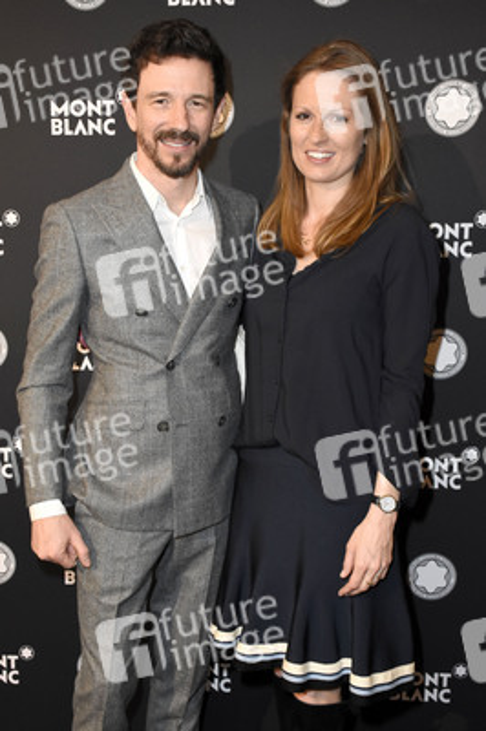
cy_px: 366
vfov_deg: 48.0
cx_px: 243
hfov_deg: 33.0
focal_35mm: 40
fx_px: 821
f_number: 6.3
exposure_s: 1/160
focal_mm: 27
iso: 2500
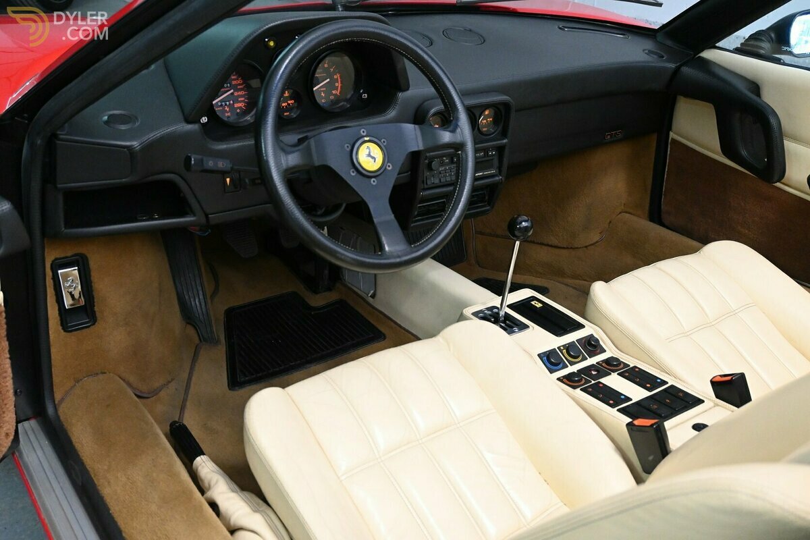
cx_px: 405
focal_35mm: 34
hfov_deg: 55.1
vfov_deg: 38.4
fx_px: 776
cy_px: 270
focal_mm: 23
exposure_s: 1/100
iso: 3200
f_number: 4.2
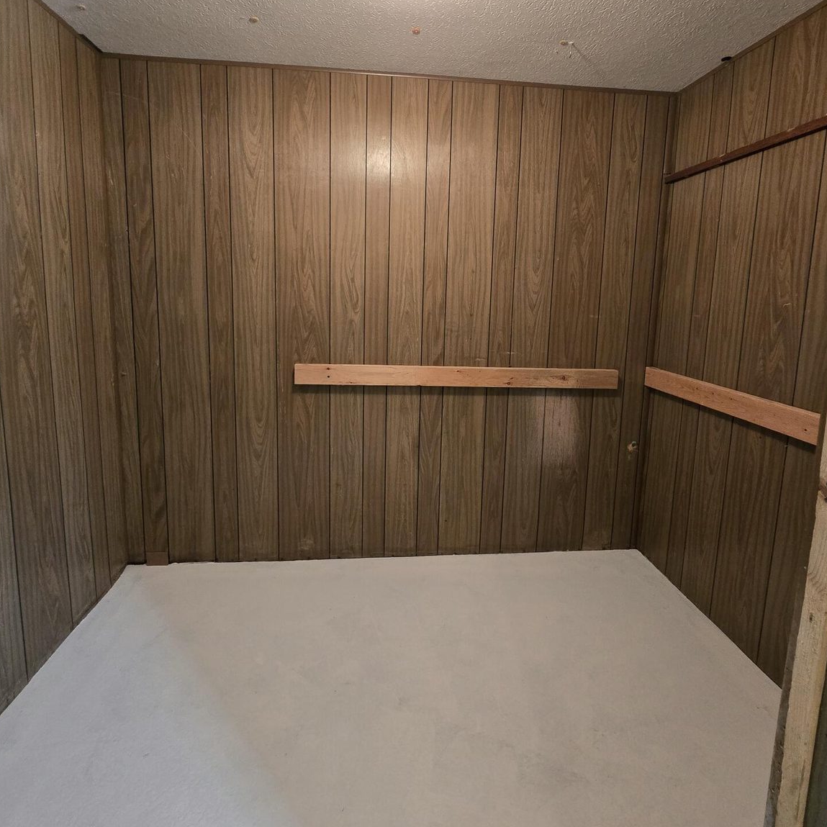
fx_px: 432
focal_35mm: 16
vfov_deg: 86.8
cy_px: 349
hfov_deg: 87.4
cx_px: 412
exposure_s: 1/60
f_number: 2.2
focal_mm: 2.2
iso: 500
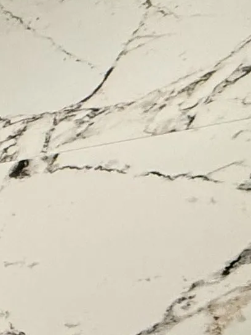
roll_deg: -0.8
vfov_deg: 22.8
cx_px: -544
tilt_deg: -1.1
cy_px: 396
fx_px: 764
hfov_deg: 10.7
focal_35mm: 79
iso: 250
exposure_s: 1/60
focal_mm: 2.22
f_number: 2.2
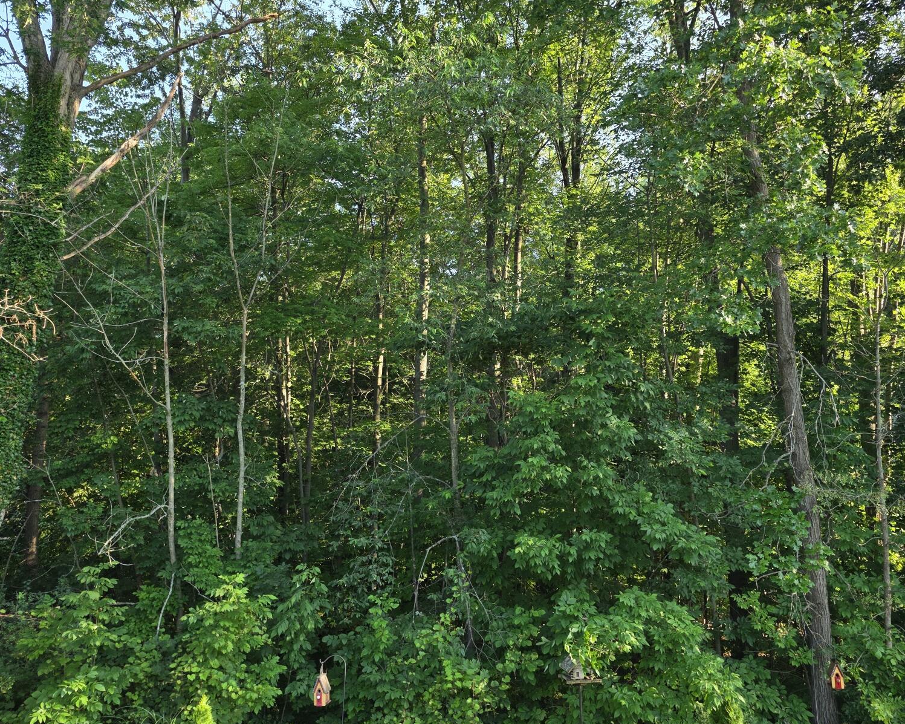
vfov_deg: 48.5
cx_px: 453
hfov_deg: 58.8
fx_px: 803
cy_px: 348
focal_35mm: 30
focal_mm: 6.25
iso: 50
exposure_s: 1/359
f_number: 1.7
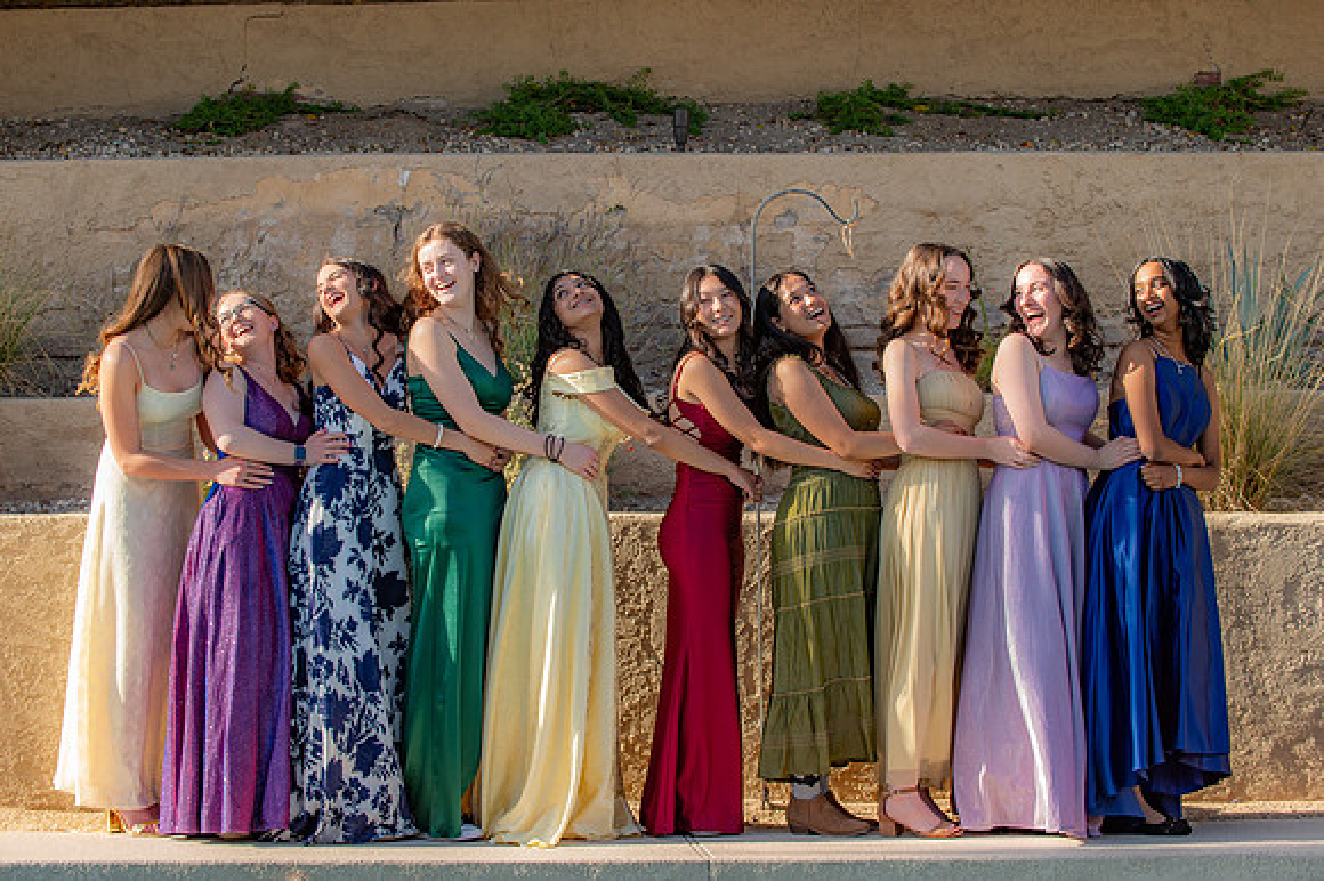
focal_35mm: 91
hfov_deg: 22.5
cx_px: 664
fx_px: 3335
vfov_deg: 15.0
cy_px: 394
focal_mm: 82
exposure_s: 1/200
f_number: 6.3
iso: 100
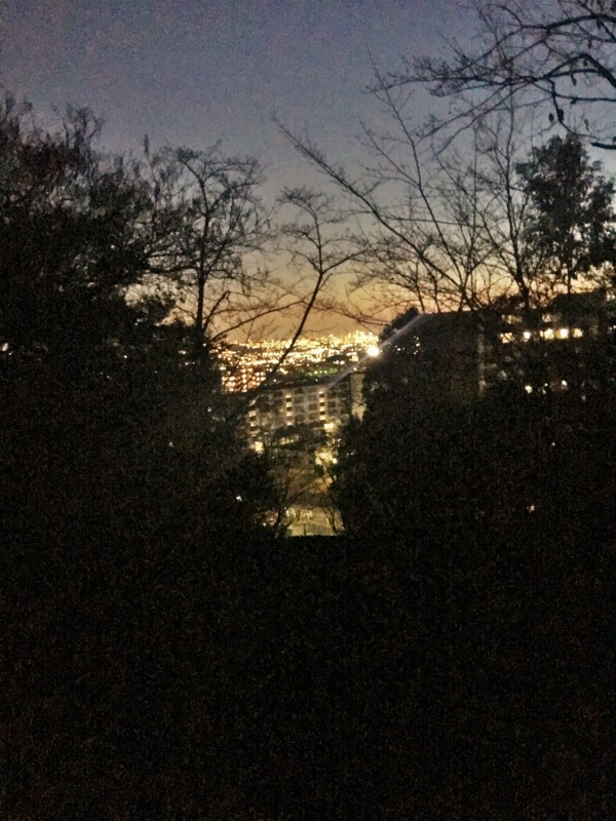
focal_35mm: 29
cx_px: 308
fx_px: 688
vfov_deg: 61.7
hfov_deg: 48.2
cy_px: 410
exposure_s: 1/4
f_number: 2.2
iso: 2000
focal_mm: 4.15
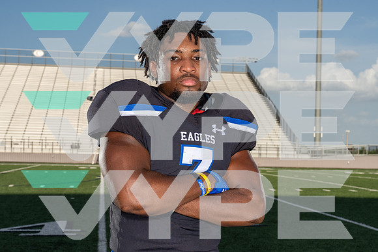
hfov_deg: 31.9
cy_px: 126
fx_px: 662
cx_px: 189
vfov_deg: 21.6
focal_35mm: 63
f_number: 11
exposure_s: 1/250
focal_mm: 63
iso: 160
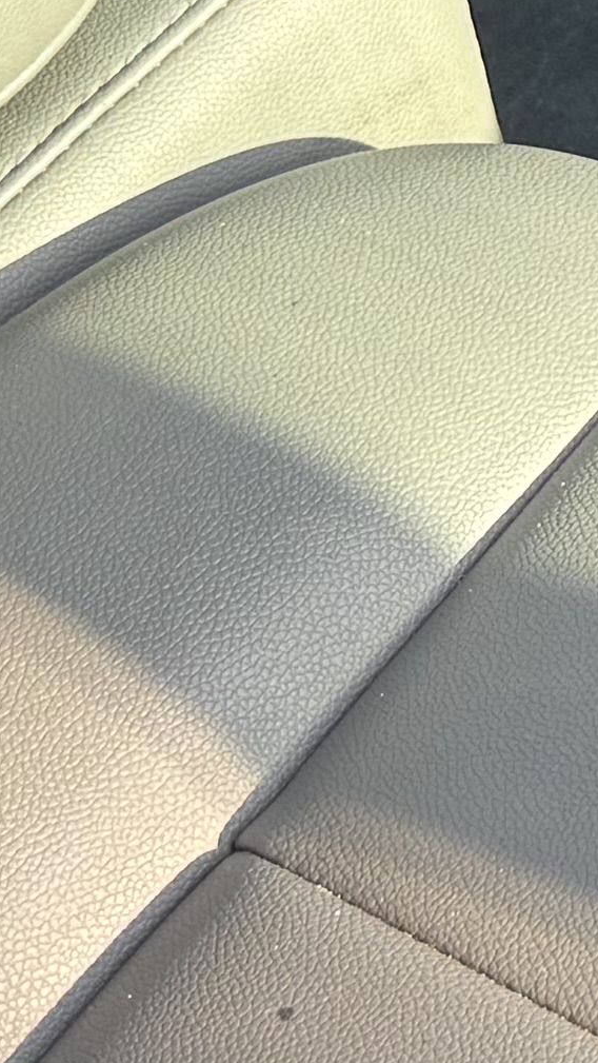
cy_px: -531
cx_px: 1417
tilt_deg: -31.3
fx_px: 4170
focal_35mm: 148
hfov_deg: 7.7
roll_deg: +3.4
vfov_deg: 13.7
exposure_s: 1/121
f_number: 1.78
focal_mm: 6.76
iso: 100
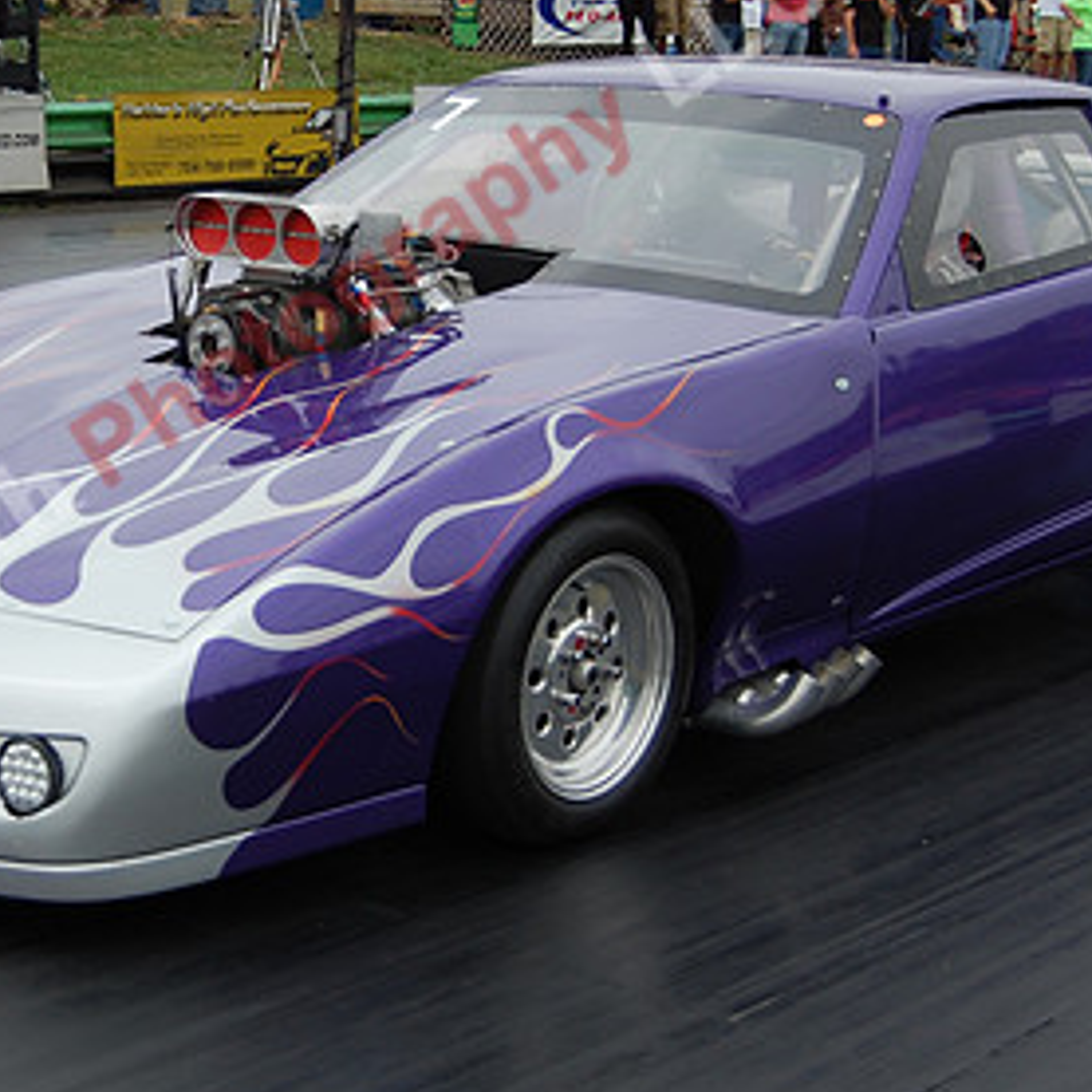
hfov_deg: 21.3
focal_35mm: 80
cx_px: 142
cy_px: 453
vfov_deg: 21.6
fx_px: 2855
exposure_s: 1/1000
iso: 200
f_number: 4.2
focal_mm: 30
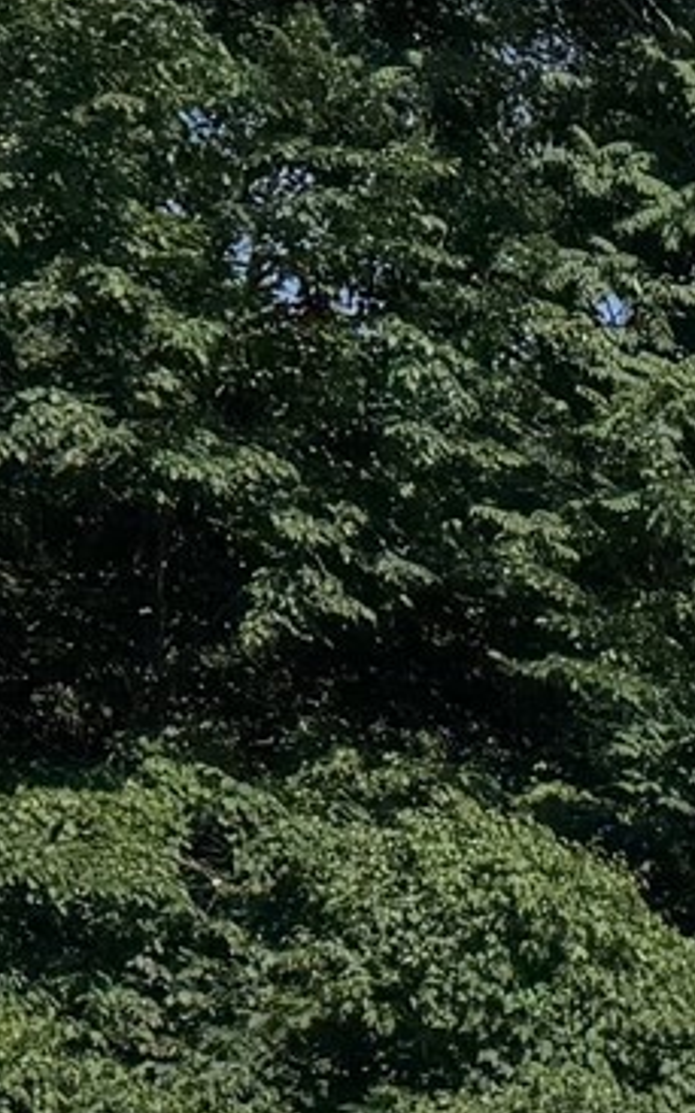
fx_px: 4308
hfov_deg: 8.3
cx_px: 1778
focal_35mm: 142
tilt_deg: -12.1
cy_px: 2232
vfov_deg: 12.8
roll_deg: +0.8
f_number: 1.78
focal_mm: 6.76
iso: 80
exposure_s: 1/9091
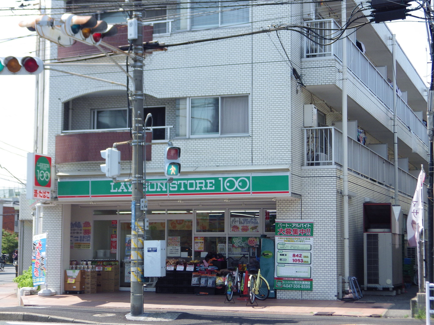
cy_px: 162
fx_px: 890
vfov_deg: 20.7
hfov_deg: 27.4
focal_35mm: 71
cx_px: 217
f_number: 4.2
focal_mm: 12.8
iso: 100
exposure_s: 1/320
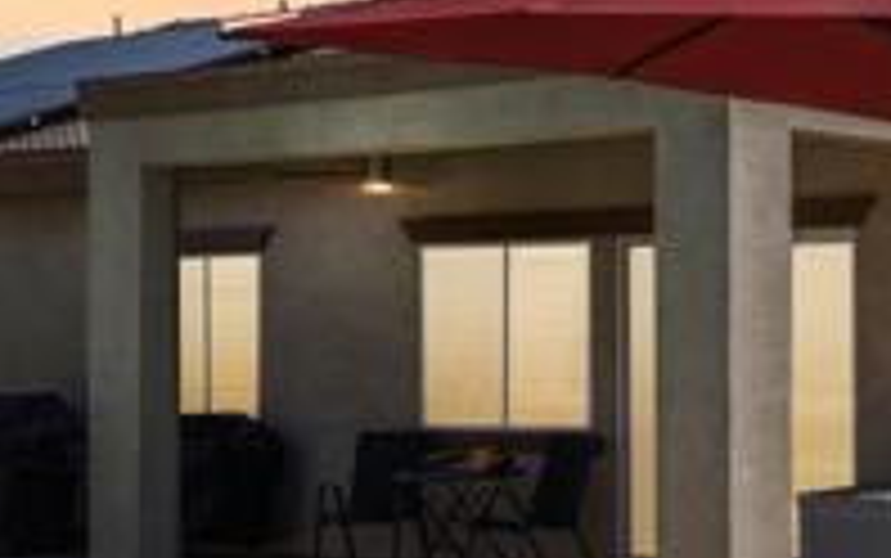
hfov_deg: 20.2
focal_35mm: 99
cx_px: 932
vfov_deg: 13.2
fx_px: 2405
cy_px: 295
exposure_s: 1/400
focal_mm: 30
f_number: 7.1
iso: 100
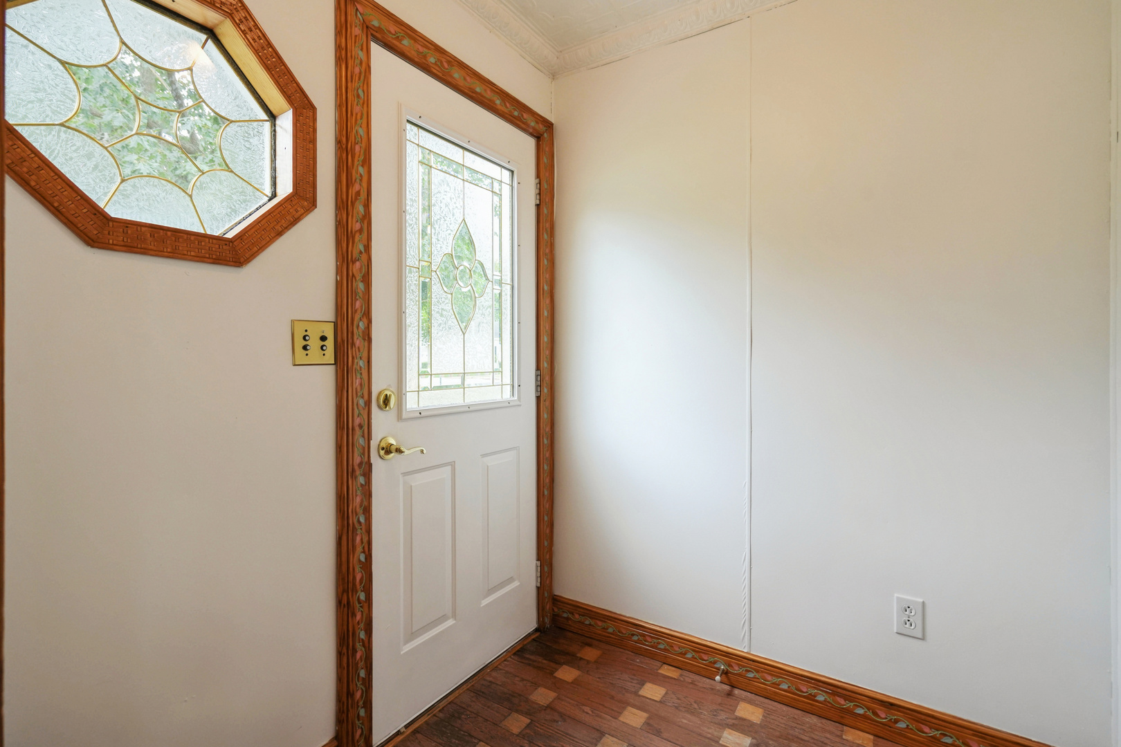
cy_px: 374
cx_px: 560
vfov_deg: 73.7
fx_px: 498
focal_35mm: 16
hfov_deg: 96.7
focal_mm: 16
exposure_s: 1/80
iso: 400
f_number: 6.3
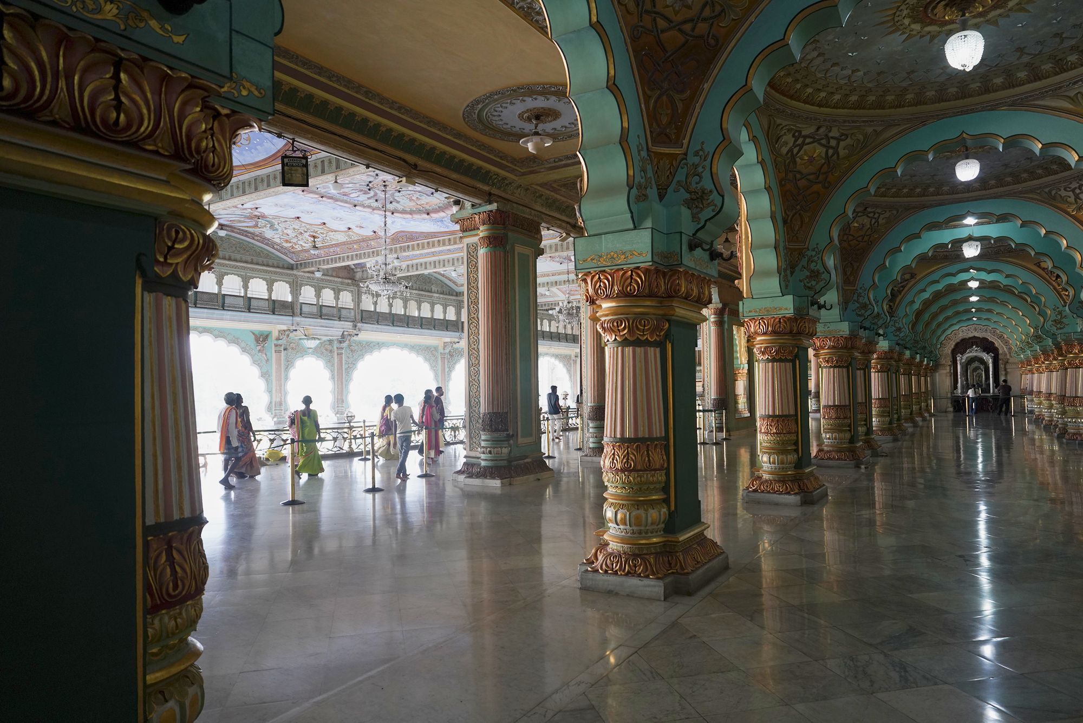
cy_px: 362
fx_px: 722
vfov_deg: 53.1
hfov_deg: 73.7
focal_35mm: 24
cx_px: 542
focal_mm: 24
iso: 800
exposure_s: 1/80
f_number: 4.5
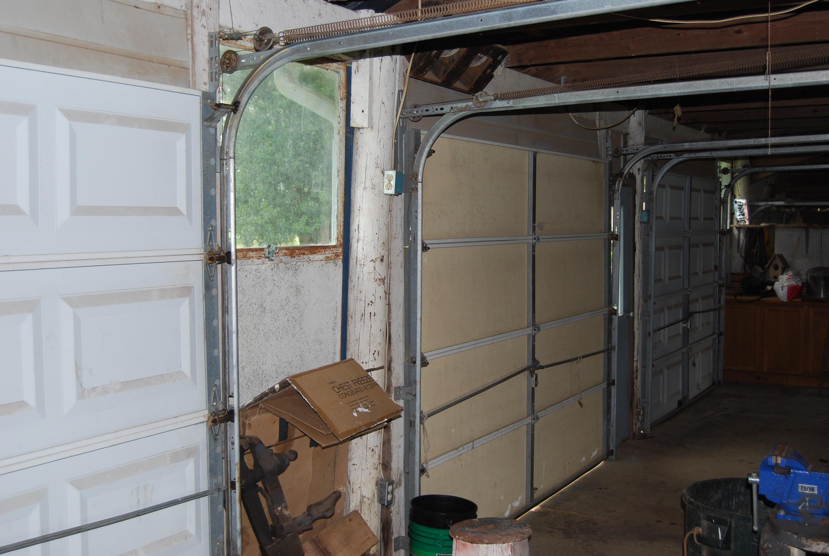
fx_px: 900
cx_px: 414
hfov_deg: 49.5
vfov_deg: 34.4
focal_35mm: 39
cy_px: 278
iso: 200
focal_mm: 26
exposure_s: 1/60
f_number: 4.2
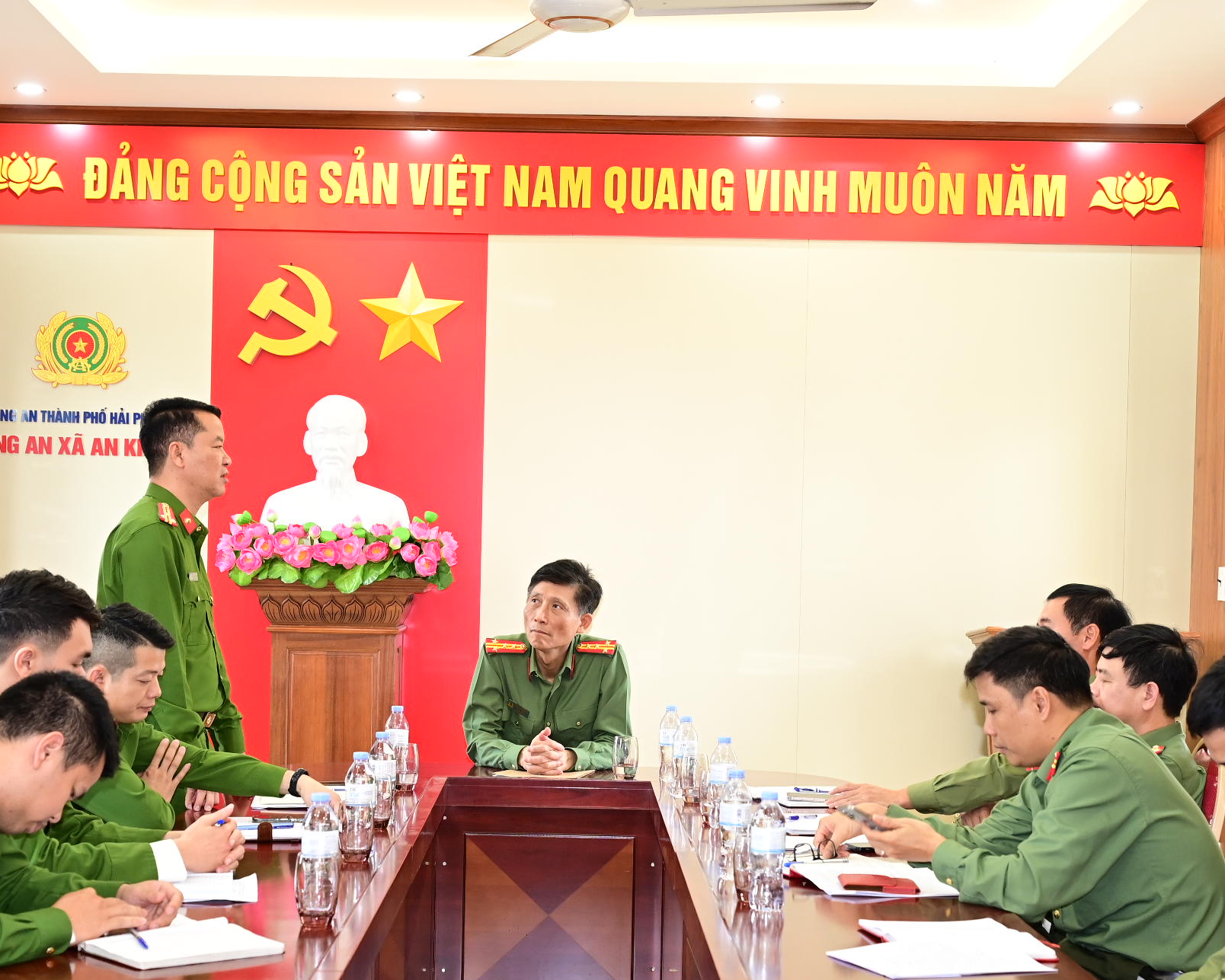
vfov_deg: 25.4
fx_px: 2176
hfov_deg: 31.4
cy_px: 574
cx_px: 568
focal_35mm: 60
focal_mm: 34
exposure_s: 1/100
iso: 1250
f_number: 4
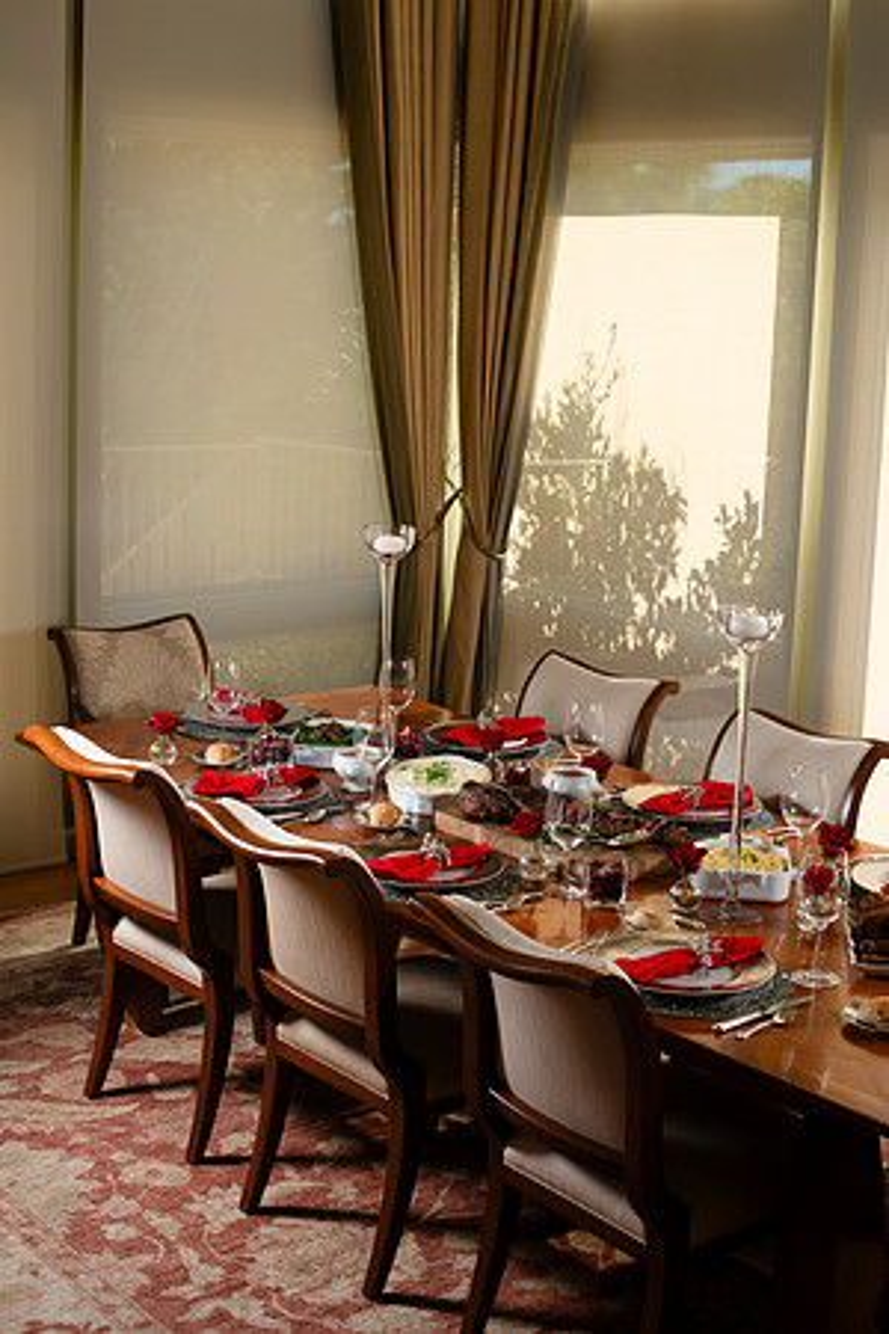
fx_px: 1852
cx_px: 444
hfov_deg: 27.0
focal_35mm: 50
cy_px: 667
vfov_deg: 39.6
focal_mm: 50
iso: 320
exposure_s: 1/100
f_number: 6.3
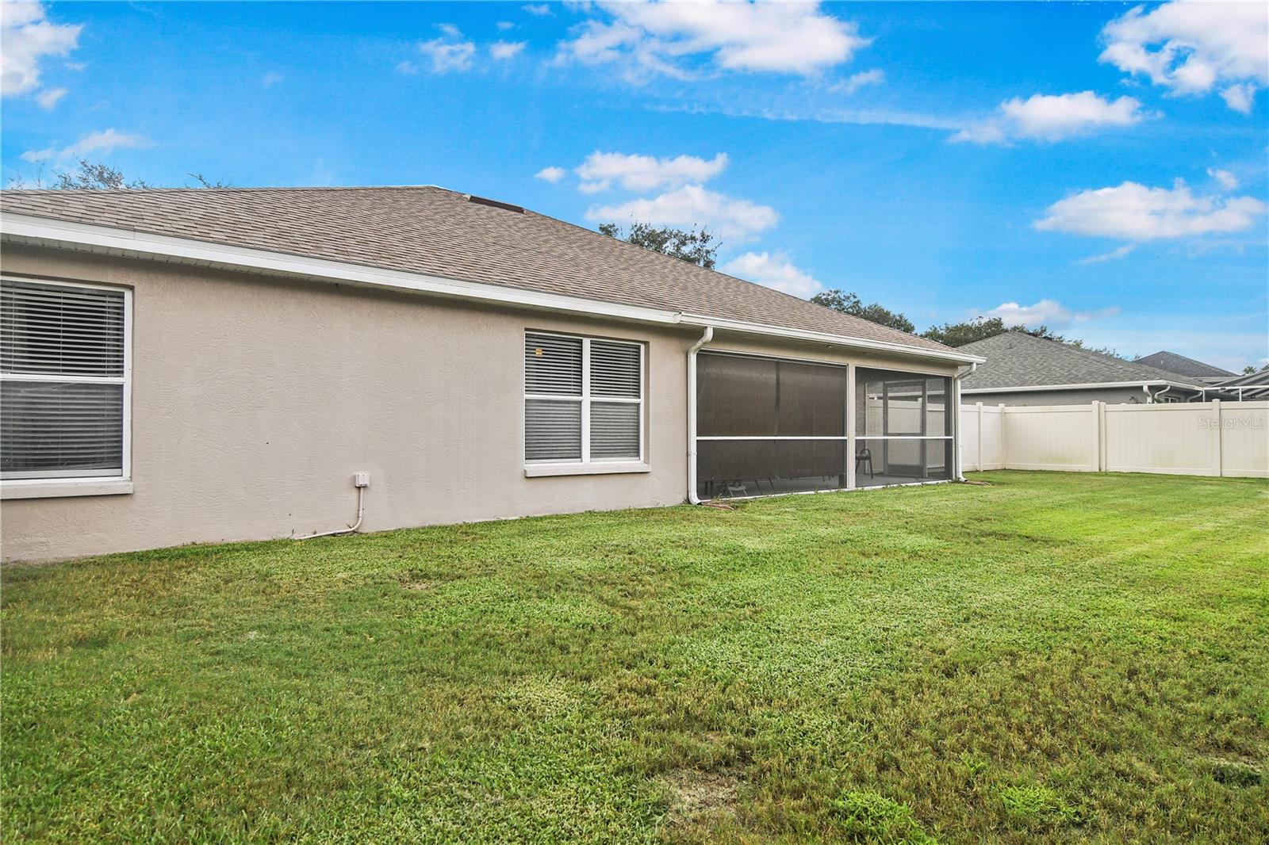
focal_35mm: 18
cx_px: 634
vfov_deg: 67.4
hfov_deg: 90.0
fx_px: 634
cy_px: 422
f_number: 6.3
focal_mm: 12
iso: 250
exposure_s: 1/320
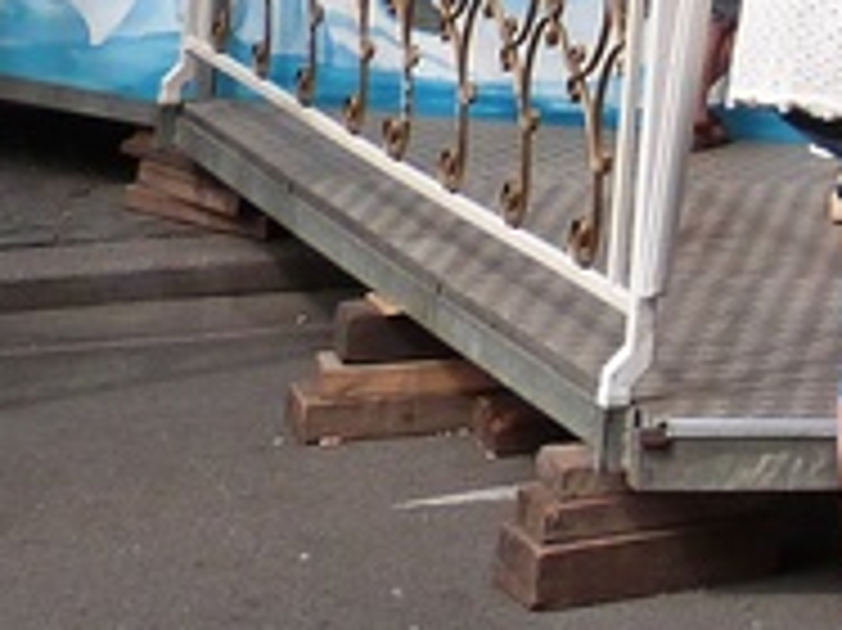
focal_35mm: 134
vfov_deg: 9.5
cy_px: -994
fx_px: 3257
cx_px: 1567
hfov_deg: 13.1
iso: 100
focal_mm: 4.5
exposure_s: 1/250
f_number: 5.6
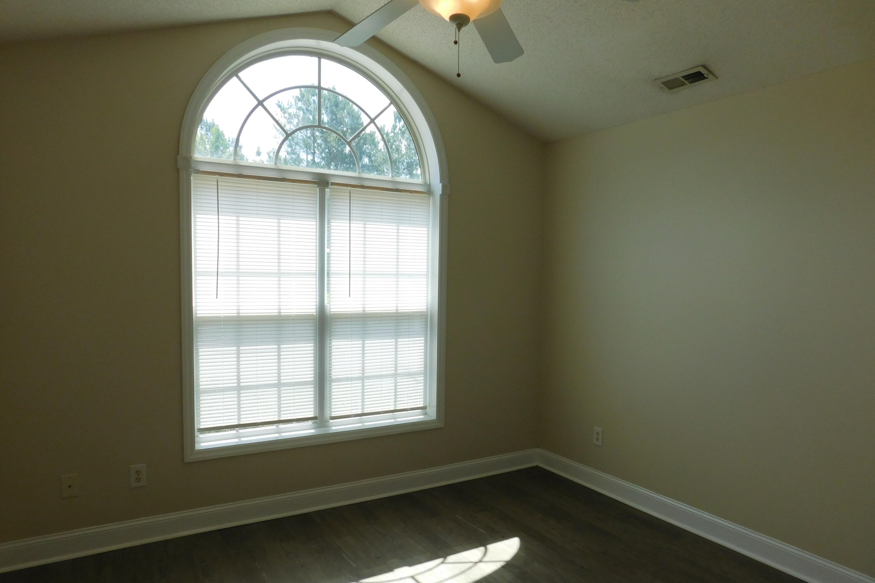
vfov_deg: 53.1
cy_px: 315
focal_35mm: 24
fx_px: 583
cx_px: 437
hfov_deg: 73.7
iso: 125
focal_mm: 4
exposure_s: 1/400
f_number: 3
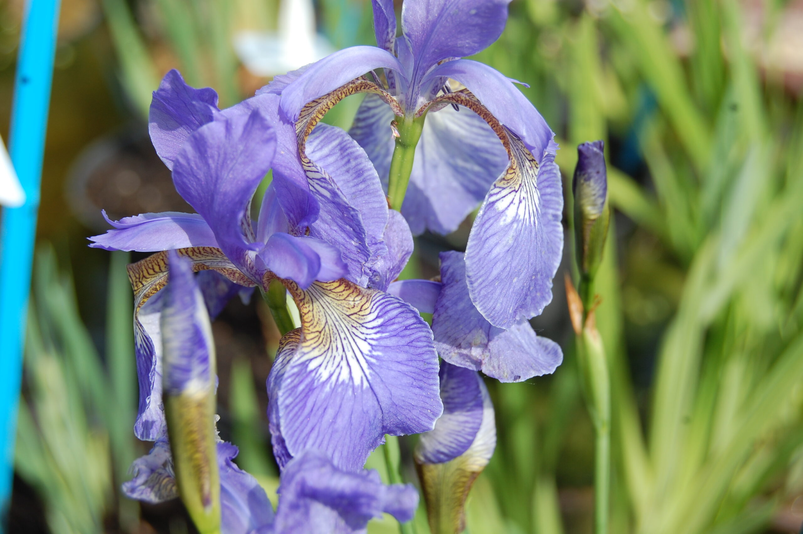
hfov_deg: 29.9
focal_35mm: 68
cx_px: 402
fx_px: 1504
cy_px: 267
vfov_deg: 20.1
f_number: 8
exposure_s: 1/250
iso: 200
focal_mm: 45
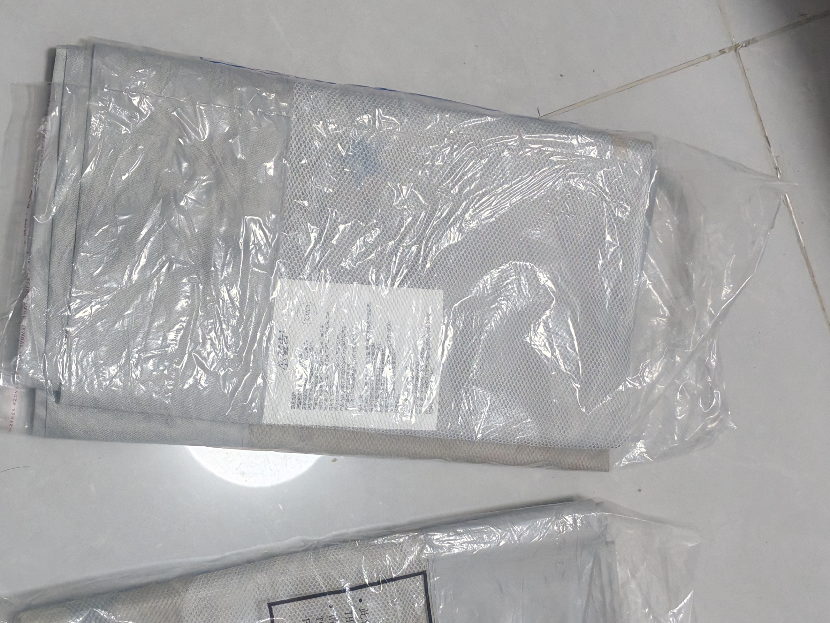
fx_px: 1247
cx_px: 380
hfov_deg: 36.8
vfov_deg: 28.0
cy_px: 355
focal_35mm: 52
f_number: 1.95
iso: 500
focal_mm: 5.52
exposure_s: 1/100
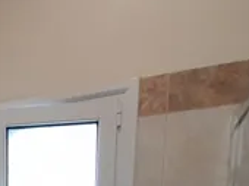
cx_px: -10
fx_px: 330
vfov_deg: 23.6
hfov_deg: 36.3
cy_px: 293
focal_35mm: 46
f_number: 2.2
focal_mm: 1.13
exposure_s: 1/50
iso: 125
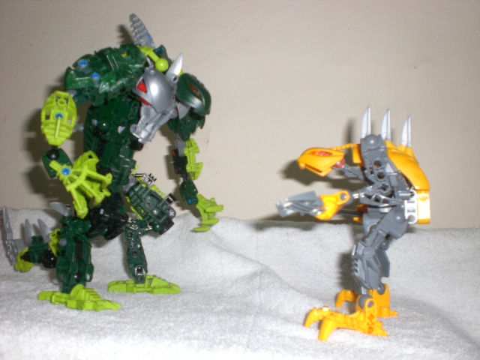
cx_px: 240
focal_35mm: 38
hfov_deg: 49.0
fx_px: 527
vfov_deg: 37.7
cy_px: 180
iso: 200
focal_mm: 6.3
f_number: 3.1
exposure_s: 1/60
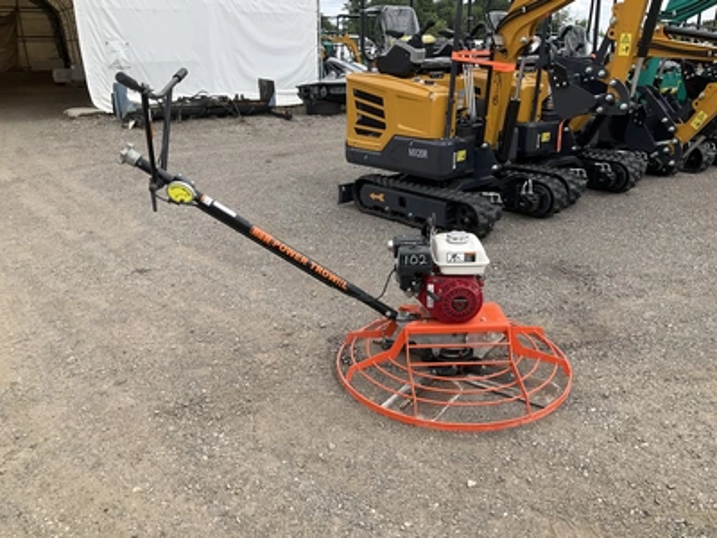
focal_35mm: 29
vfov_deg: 48.2
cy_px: 269
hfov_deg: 61.7
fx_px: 601
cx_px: 358
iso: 25
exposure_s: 1/1121
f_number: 1.8
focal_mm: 3
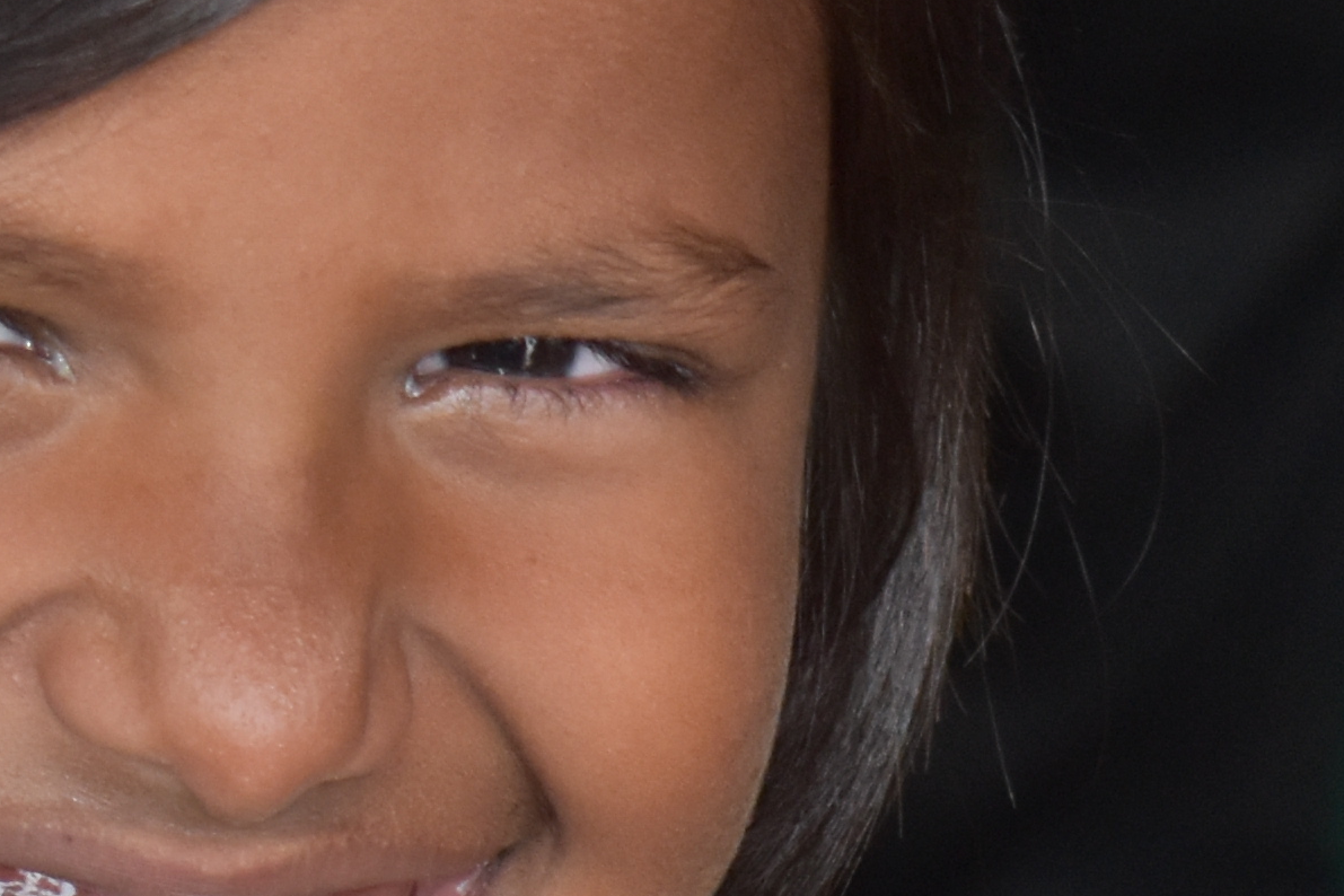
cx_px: 2108
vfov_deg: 3.3
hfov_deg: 4.9
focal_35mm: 416
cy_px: 570
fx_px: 15511
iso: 800
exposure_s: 1/160
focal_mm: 55
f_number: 5.6
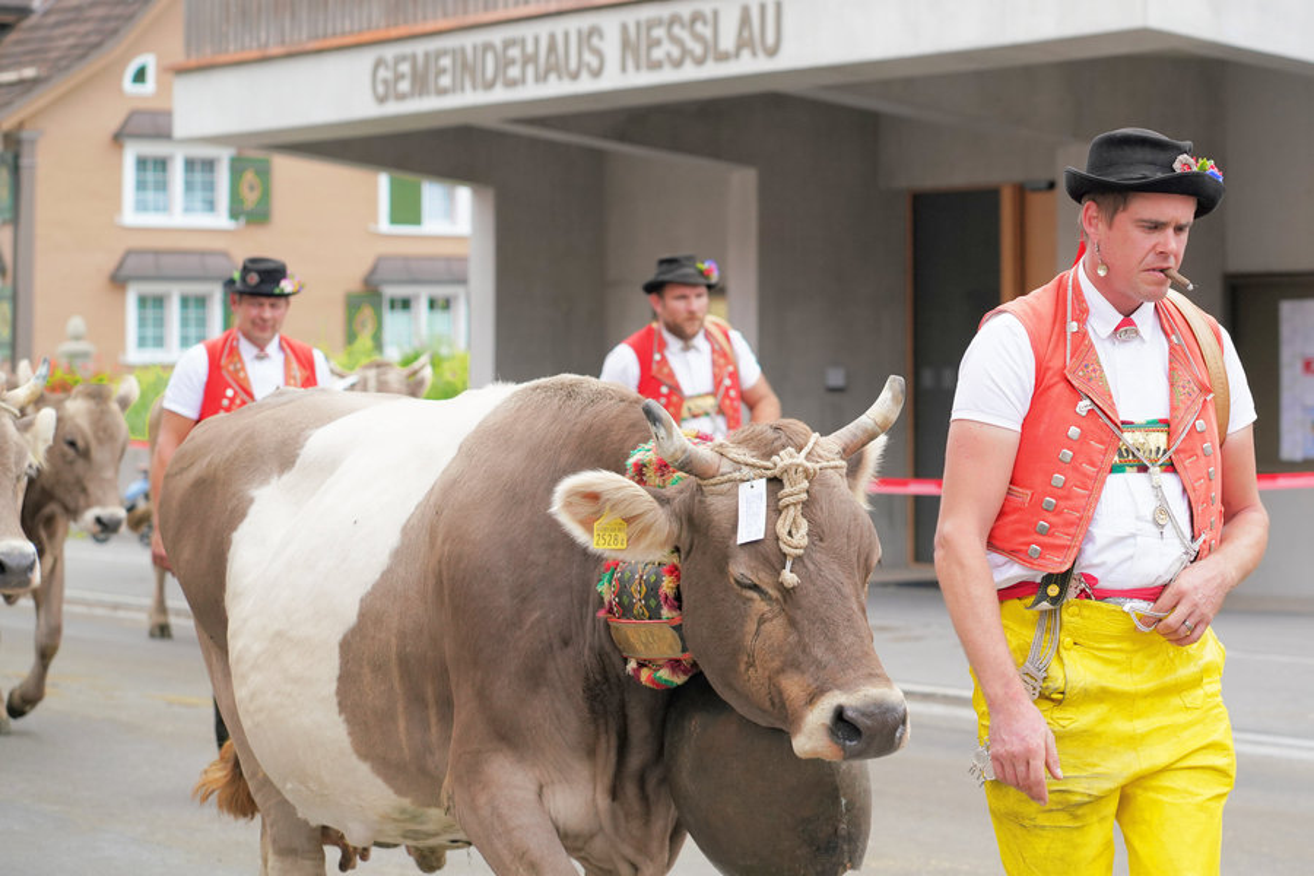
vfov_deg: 16.1
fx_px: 3102
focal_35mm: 85
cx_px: 657
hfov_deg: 23.9
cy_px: 438
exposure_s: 1/800
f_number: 5
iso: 640
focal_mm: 85
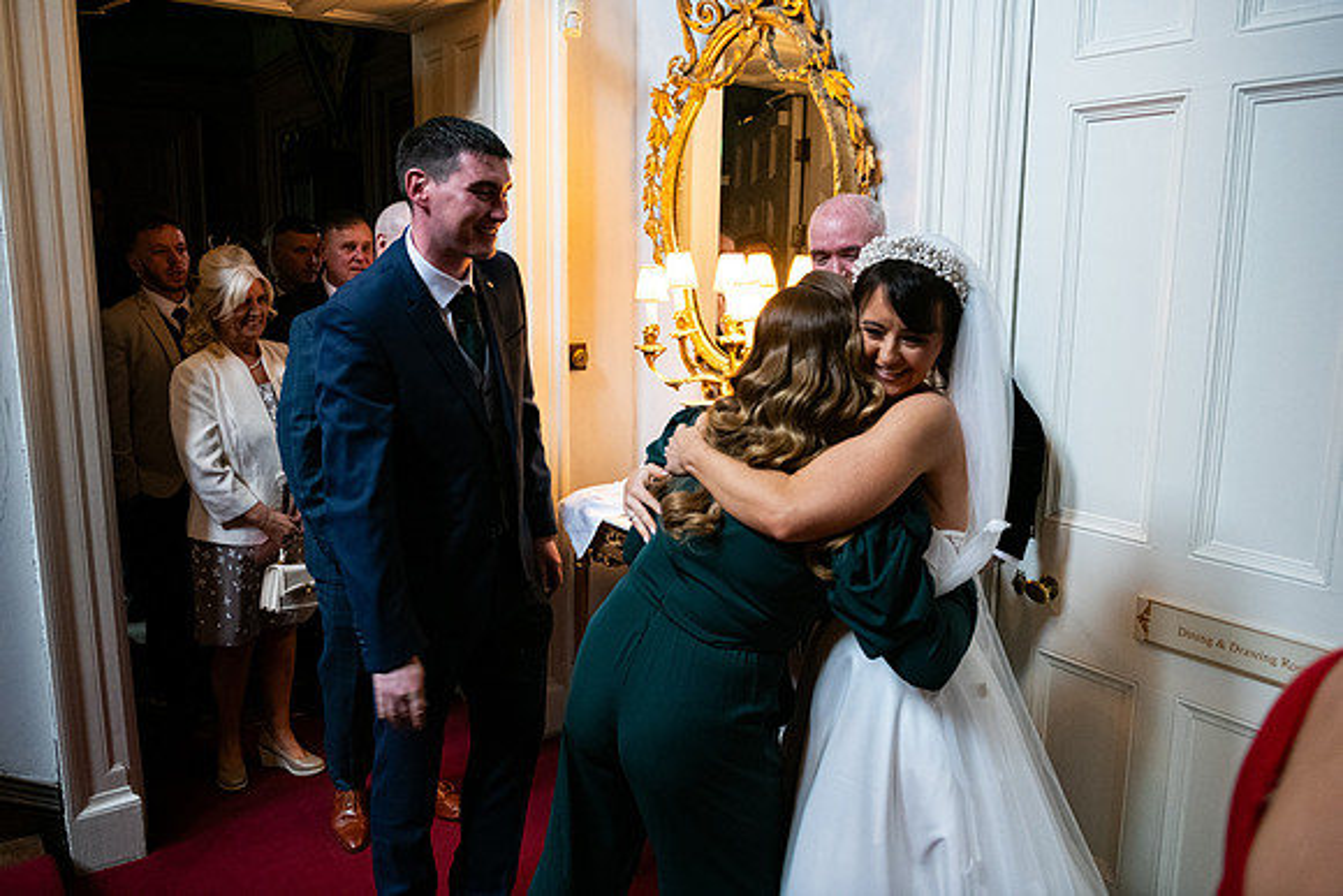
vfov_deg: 46.4
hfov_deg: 65.5
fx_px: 1045
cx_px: 672
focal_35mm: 28
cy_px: 448
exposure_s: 1/160
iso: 1600
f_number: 3.5
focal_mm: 28
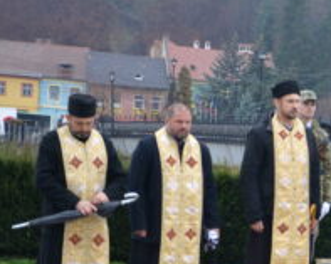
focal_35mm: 137
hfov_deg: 13.4
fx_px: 1340
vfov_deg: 11.2
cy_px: 199
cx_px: 474
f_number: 4.5
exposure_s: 1/80
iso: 400
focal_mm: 32
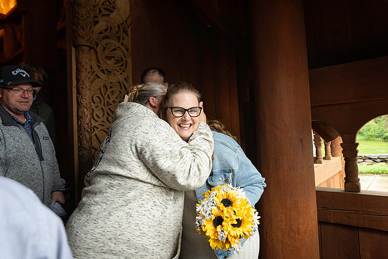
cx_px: 194
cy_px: 130
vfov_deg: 49.6
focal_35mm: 26
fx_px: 280
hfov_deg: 69.4
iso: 800
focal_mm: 26
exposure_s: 1/125
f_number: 4
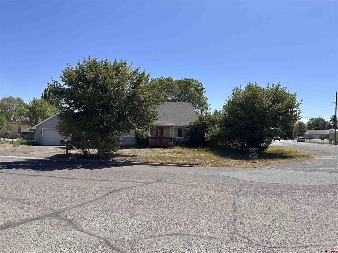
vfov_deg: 56.8
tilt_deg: +1.8
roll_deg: -1.4
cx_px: 169
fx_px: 234
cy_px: 126
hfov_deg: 71.6
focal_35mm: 24
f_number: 1.78
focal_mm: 6.86
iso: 80
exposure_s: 1/4762
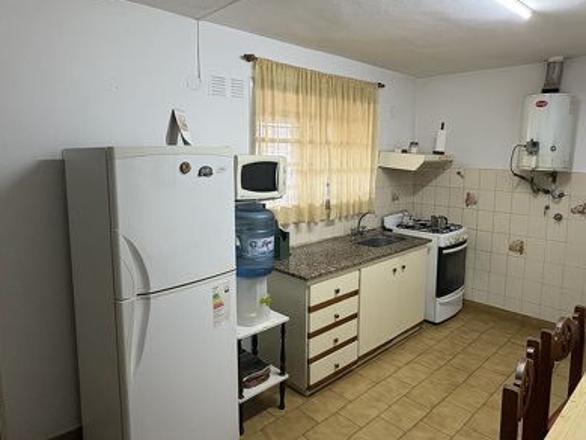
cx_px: 294
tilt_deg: -6.4
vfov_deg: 56.8
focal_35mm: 24
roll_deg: +0.1
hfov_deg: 71.6
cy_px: 202
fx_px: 406
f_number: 2.2
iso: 250
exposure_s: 1/50
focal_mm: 2.22
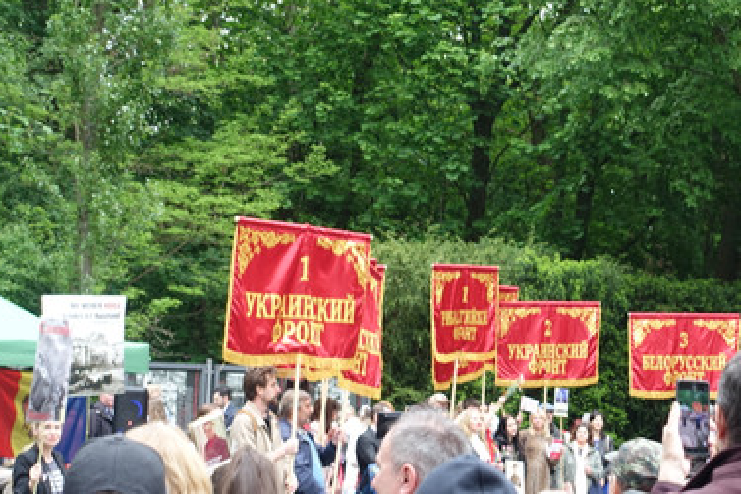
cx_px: 537
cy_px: 174
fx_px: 1852
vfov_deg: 15.2
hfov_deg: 22.5
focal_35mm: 90
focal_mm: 19.29
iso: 125
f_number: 3.2
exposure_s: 1/80
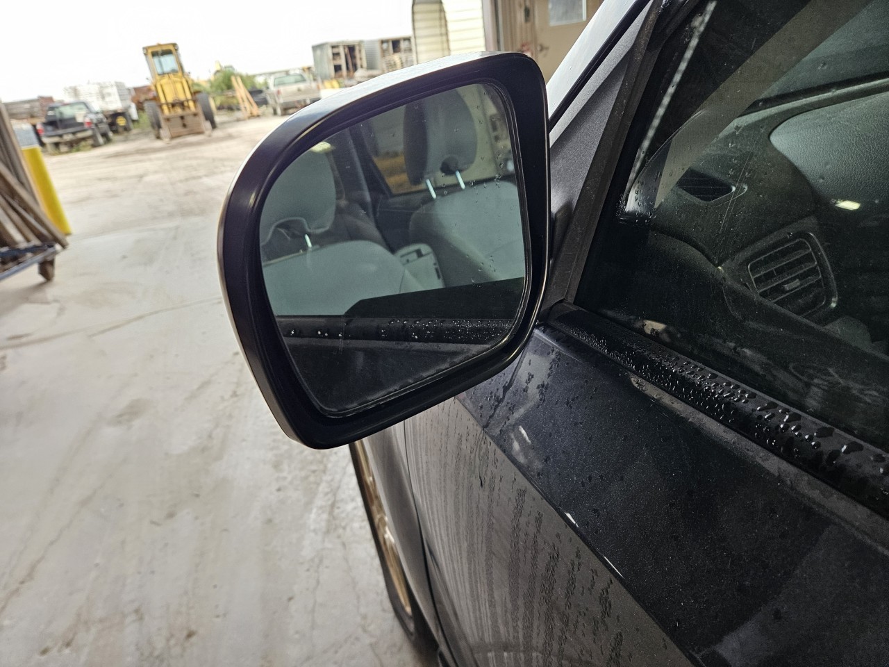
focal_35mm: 23
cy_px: 334
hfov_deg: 73.9
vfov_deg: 58.9
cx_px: 444
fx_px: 591
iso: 250
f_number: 1.8
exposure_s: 1/120
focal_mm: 5.4
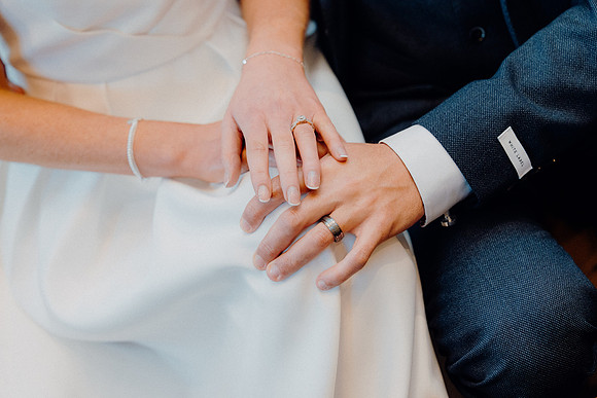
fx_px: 1161
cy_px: 199
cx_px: 298
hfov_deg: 28.8
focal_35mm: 70
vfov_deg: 19.5
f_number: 3.5
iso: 2000
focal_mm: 70
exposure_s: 1/160
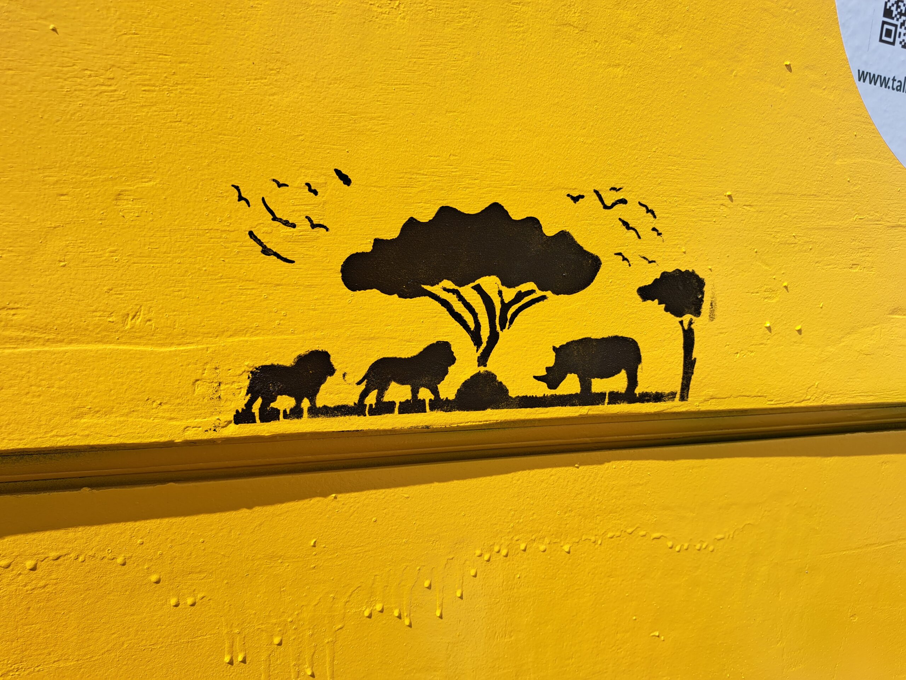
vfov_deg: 56.8
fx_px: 628
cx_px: 453
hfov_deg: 71.6
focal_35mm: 24
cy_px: 340
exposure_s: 1/705
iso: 50
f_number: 1.8
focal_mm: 5.23
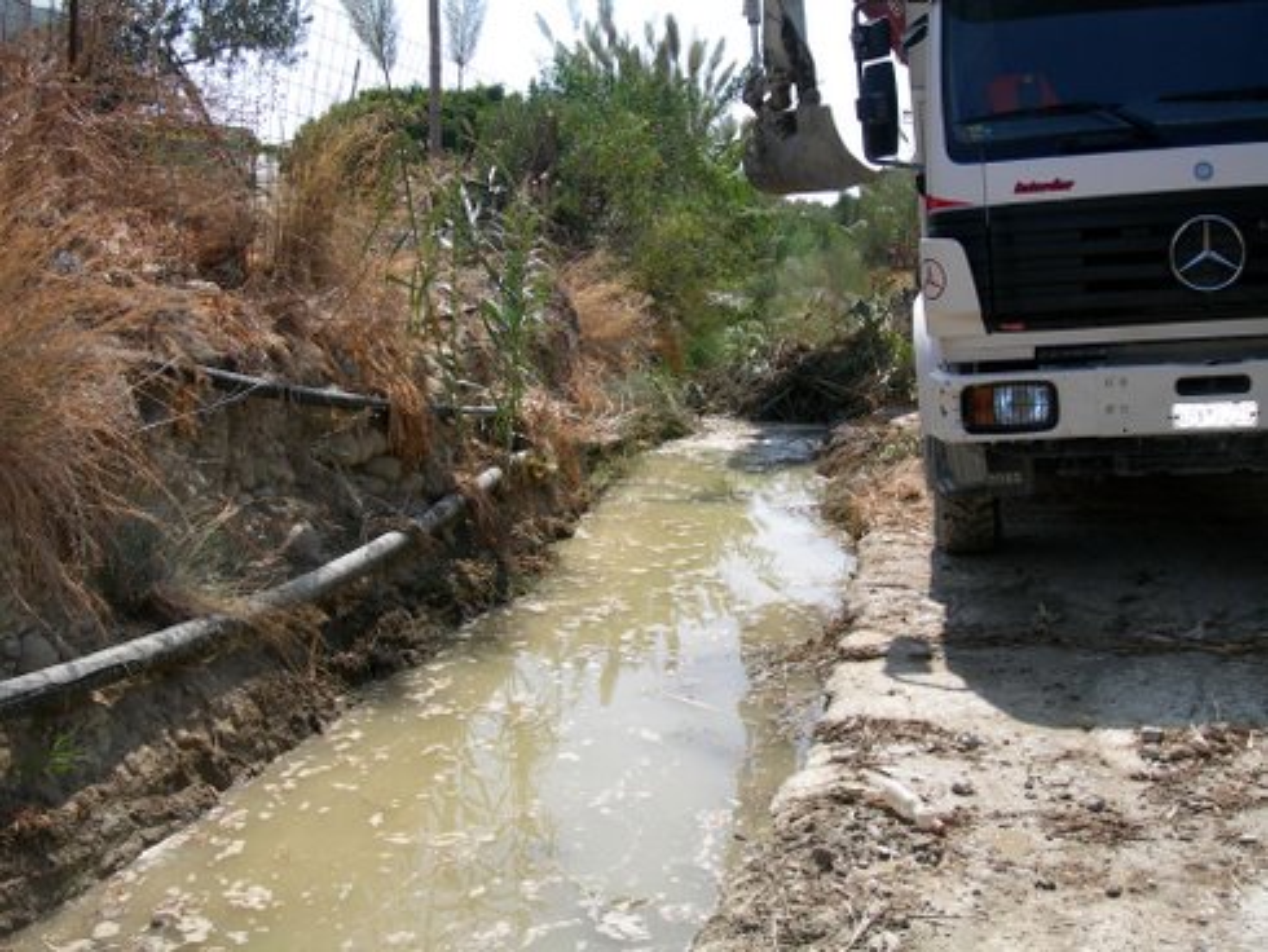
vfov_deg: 37.8
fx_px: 1393
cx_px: 634
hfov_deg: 49.0
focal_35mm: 38
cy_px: 476
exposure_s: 1/394
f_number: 4.8
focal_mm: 7.8
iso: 50
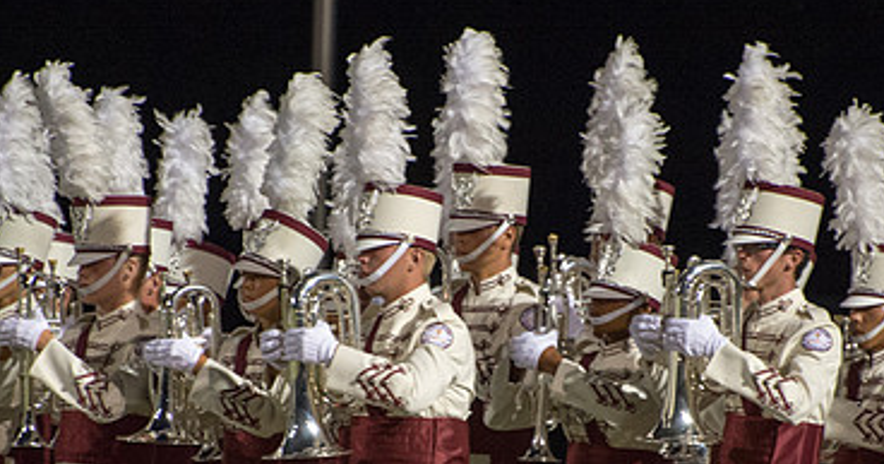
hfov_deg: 3.5
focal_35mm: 627
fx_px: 14464
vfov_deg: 1.8
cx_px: 518
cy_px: 345
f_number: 5.6
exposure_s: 1/200
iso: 5000
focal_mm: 300
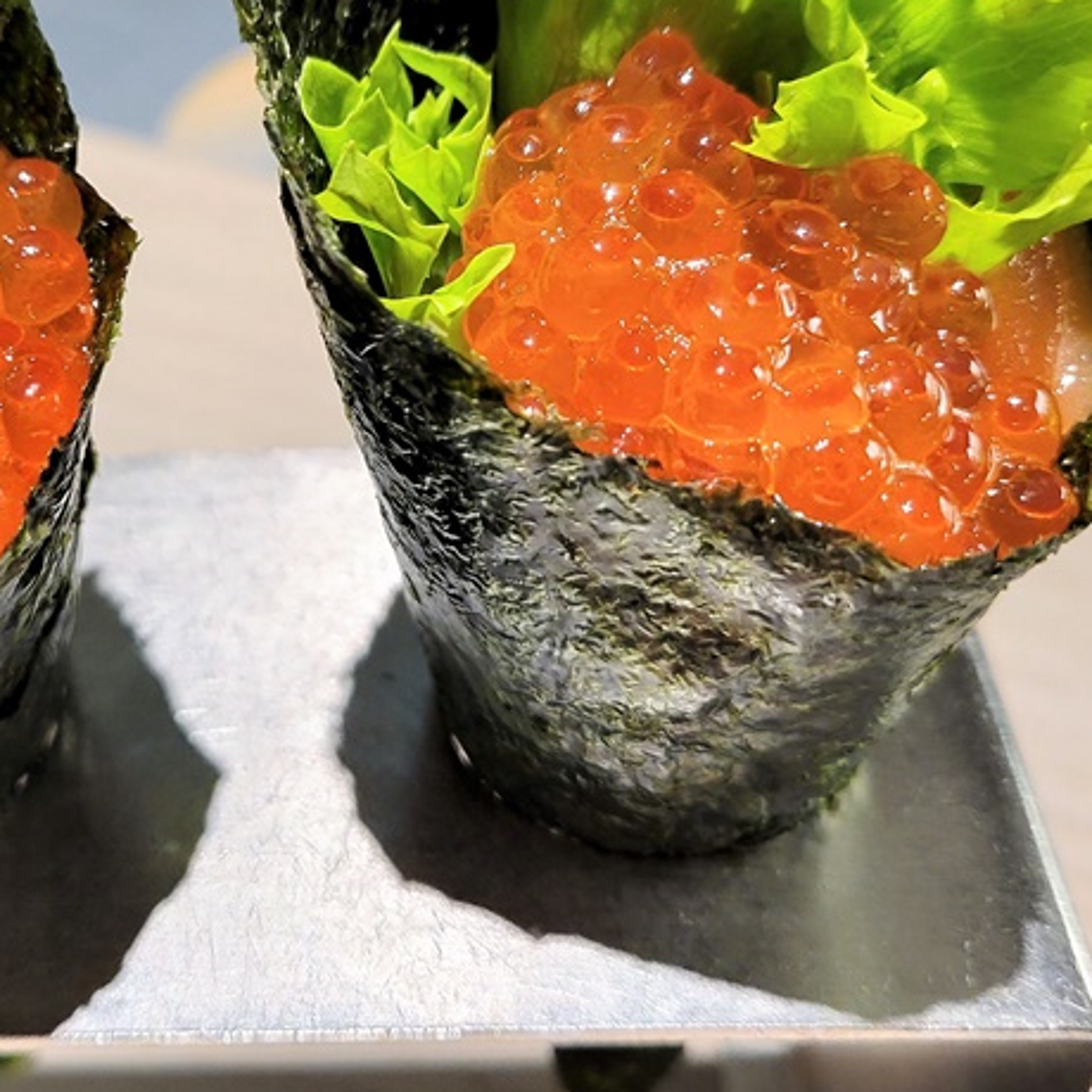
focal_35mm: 50
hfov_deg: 33.5
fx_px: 1785
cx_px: 311
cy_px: 363
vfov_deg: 33.7
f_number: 1.8
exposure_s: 1/39
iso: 200
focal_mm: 5.4
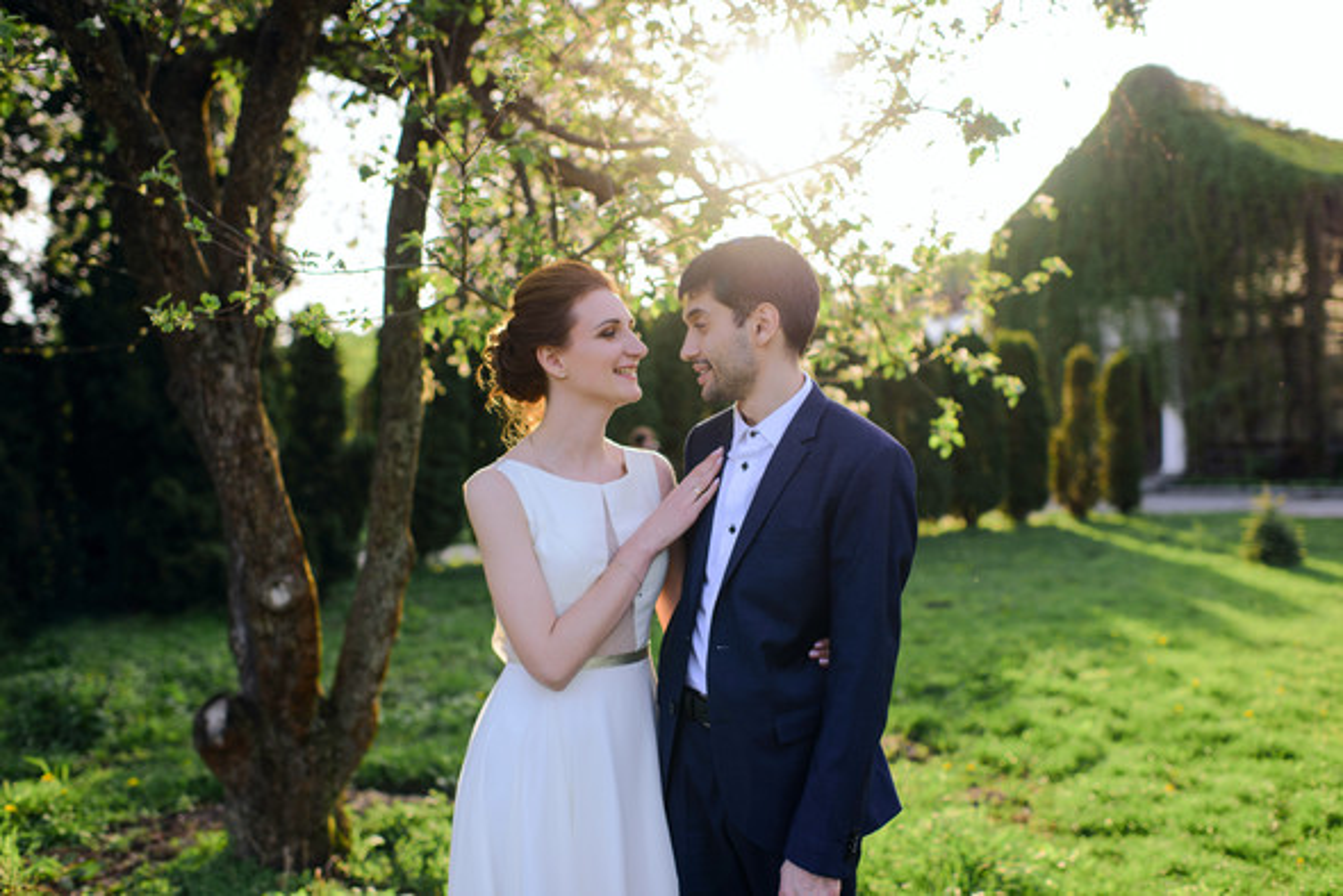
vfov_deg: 37.9
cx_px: 672
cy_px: 448
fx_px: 1306
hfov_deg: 54.4
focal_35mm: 35
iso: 100
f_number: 2.2
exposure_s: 1/640
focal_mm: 35
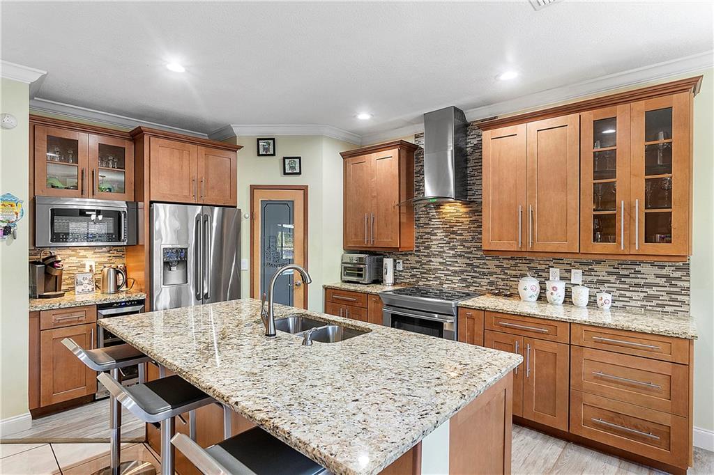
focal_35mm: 18
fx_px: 357
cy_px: 238
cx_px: 357
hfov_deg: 90.0
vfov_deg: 67.3
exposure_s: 1/2.5
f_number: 10
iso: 250
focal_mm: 12
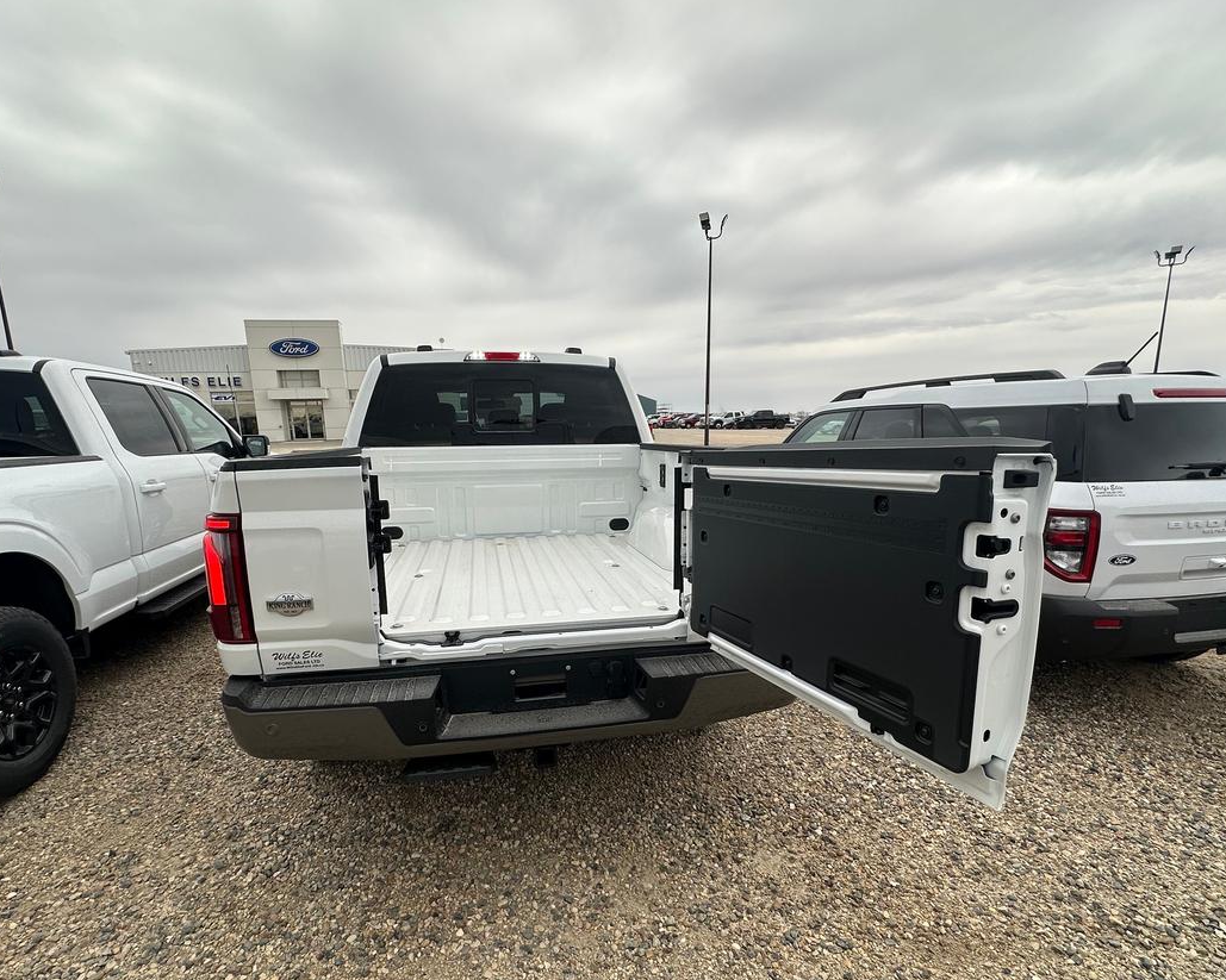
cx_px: 596
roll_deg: +1.9
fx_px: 617
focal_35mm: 17
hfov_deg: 89.6
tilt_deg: -11.4
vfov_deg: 76.7
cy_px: 545
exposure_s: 1/284
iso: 40
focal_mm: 2.22
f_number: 2.2
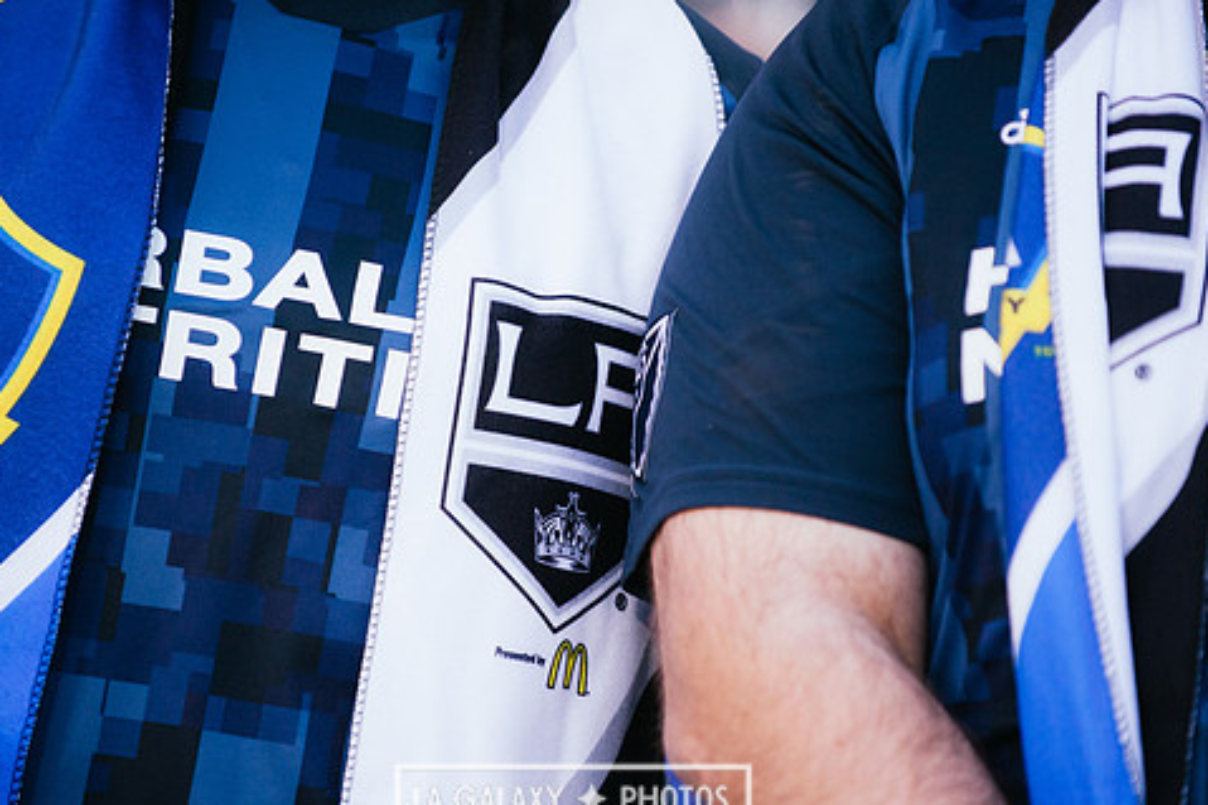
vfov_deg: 6.7
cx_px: 572
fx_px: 6910
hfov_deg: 10.0
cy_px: 419
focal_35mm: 206
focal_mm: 170
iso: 1600
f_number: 2.8
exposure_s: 1/1000
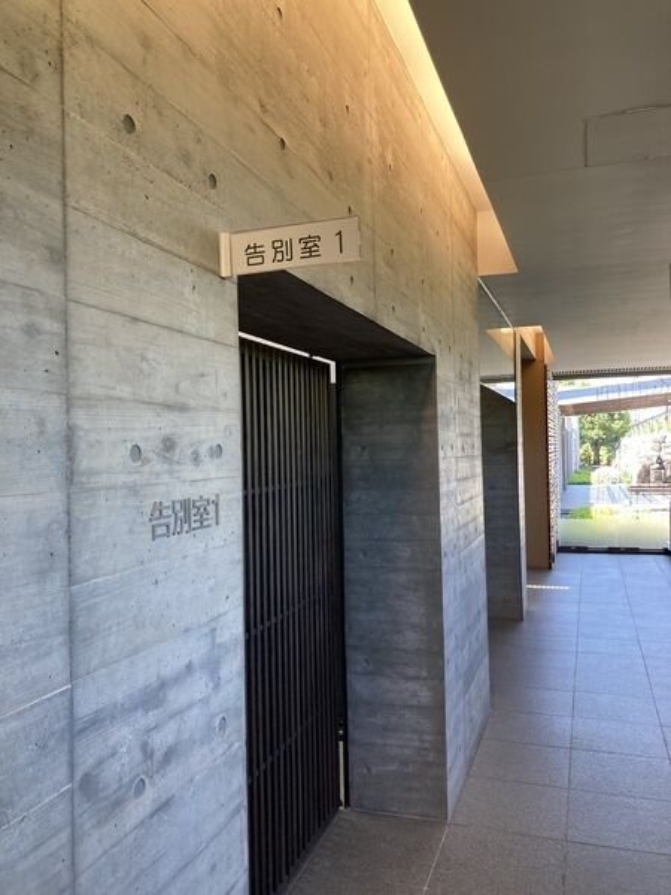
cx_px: 336
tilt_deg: +2.0
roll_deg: -0.3
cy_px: 448
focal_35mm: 28
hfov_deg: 49.7
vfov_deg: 63.4
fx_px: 724
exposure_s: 1/121
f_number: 1.8
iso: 80
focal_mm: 3.99
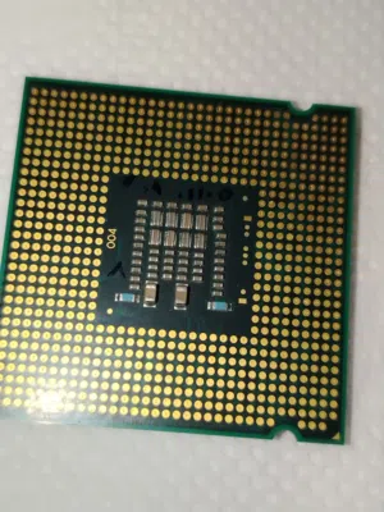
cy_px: 256
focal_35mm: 47
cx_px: 192
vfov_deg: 40.4
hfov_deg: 30.9
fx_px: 695
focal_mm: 5.25
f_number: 1.75
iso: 70
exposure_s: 1/100
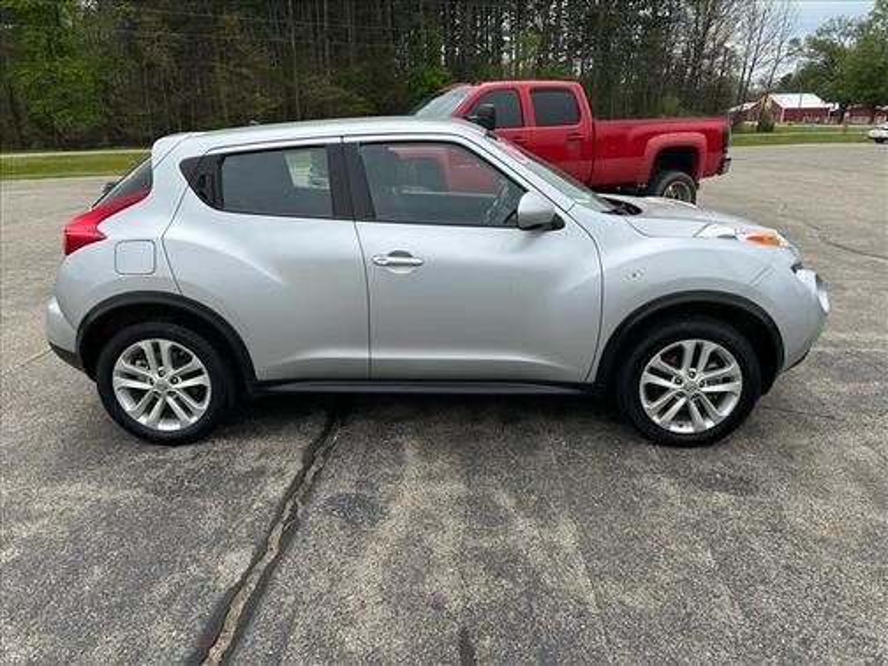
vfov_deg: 53.1
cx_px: 444
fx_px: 667
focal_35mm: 26
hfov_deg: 67.3
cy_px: 333
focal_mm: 5.7
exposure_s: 1/2571
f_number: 1.5
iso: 50
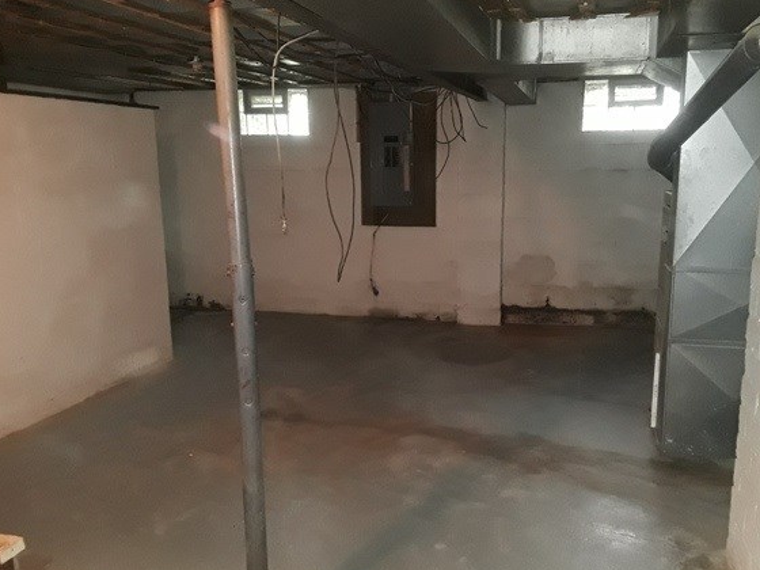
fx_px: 703
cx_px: 413
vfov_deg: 44.1
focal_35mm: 32
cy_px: 303
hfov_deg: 56.7
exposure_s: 1/15
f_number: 1.9
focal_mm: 2.9
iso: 320
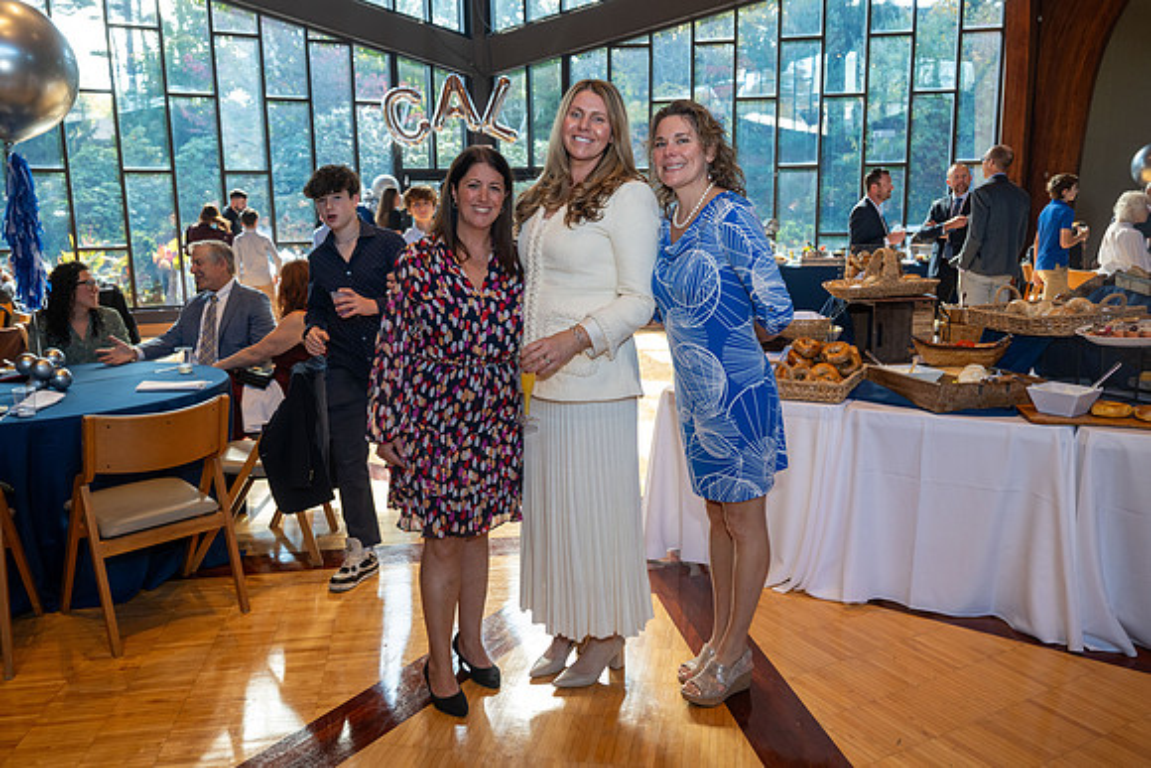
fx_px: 927
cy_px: 384
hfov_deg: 63.6
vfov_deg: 45.0
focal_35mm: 29
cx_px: 576
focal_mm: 29
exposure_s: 1/160
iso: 800
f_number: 4.5
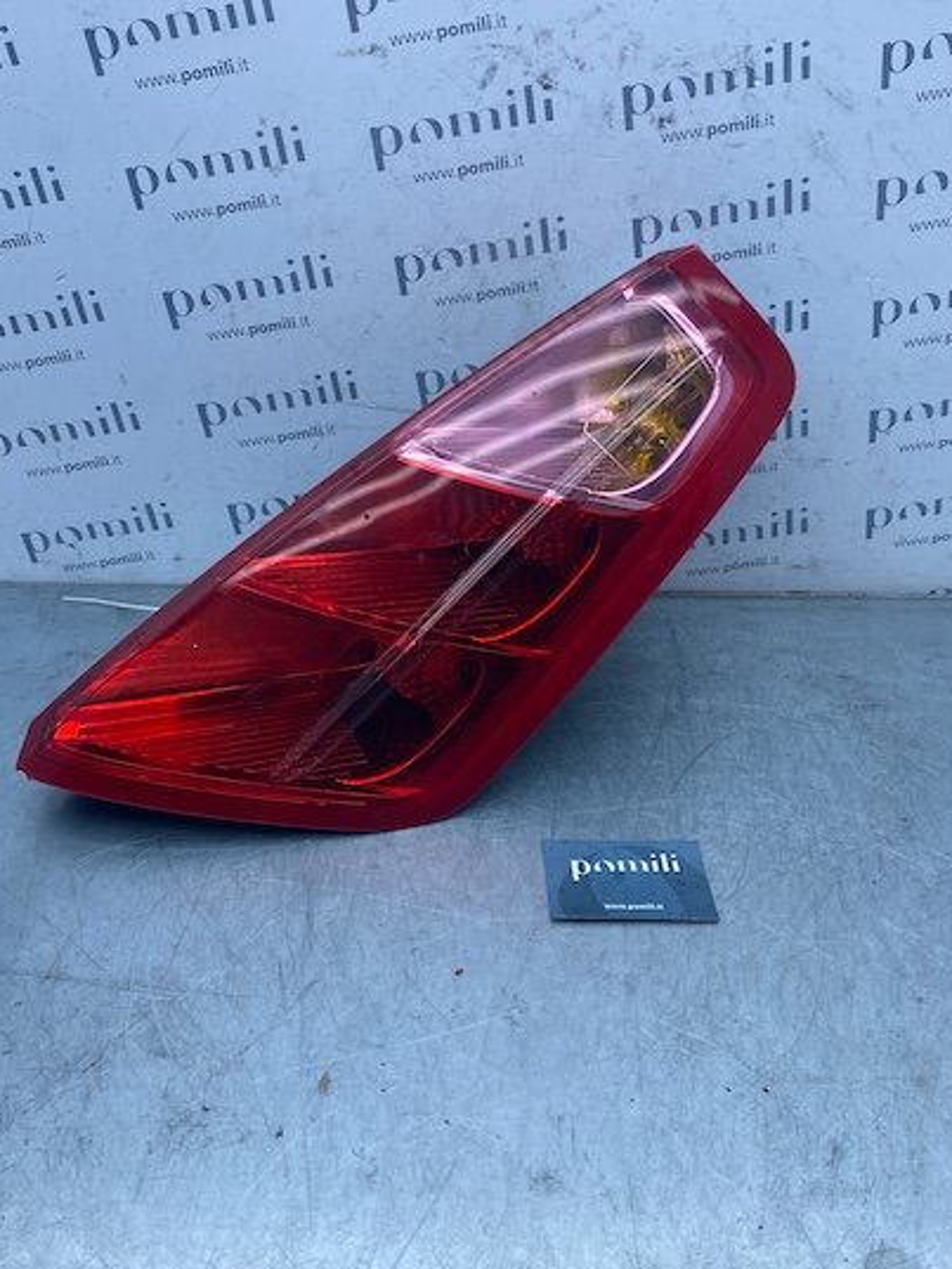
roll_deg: -1.5
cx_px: 451
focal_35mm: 31
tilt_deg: -33.1
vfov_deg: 58.2
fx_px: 1136
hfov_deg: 45.4
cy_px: 567
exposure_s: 1/1034
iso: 32
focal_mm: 4.25
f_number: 1.8
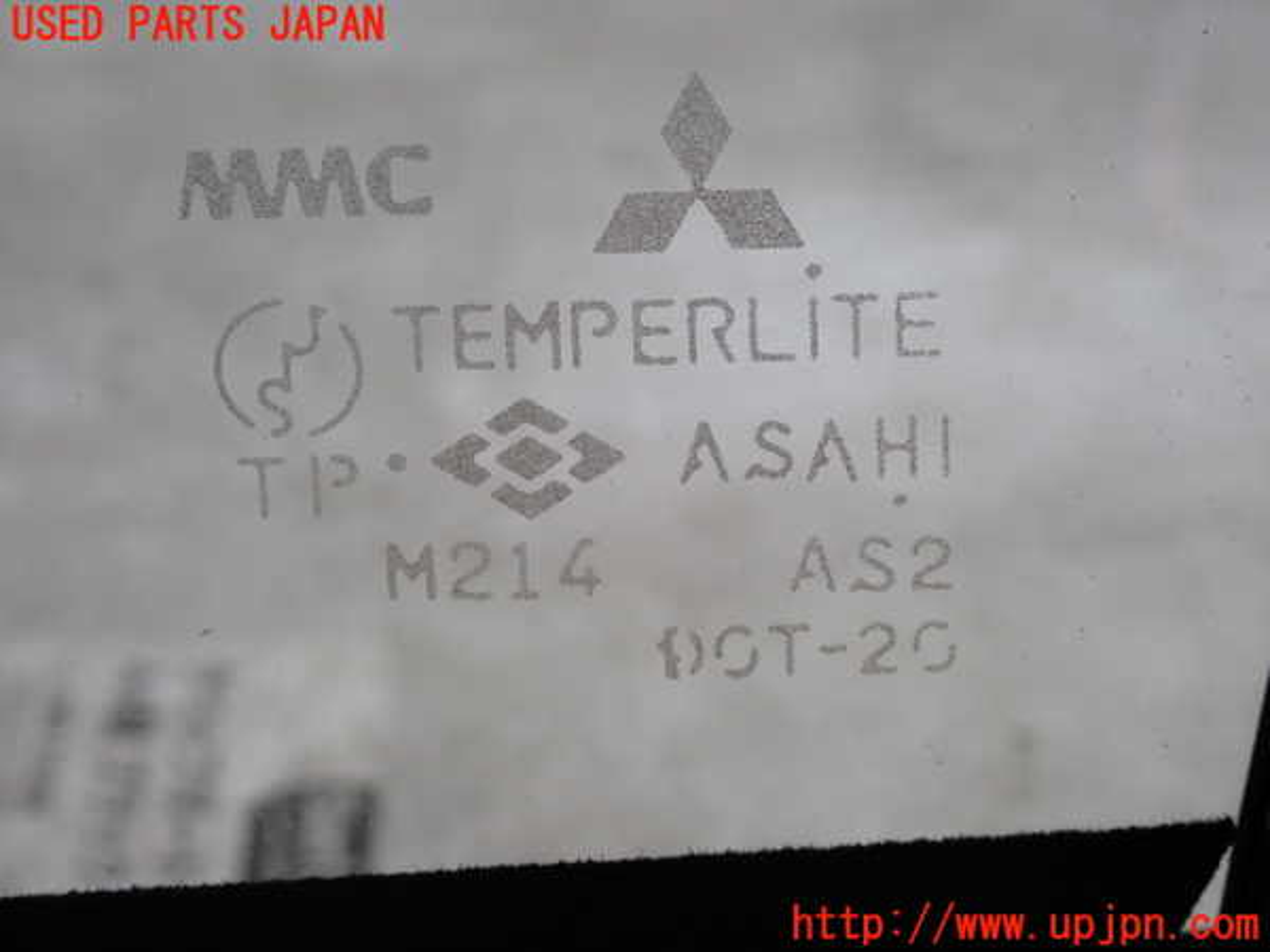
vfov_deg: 14.8
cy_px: 476
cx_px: 635
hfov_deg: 19.6
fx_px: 3669
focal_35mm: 100
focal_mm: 18
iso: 100
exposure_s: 1/250
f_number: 6.3
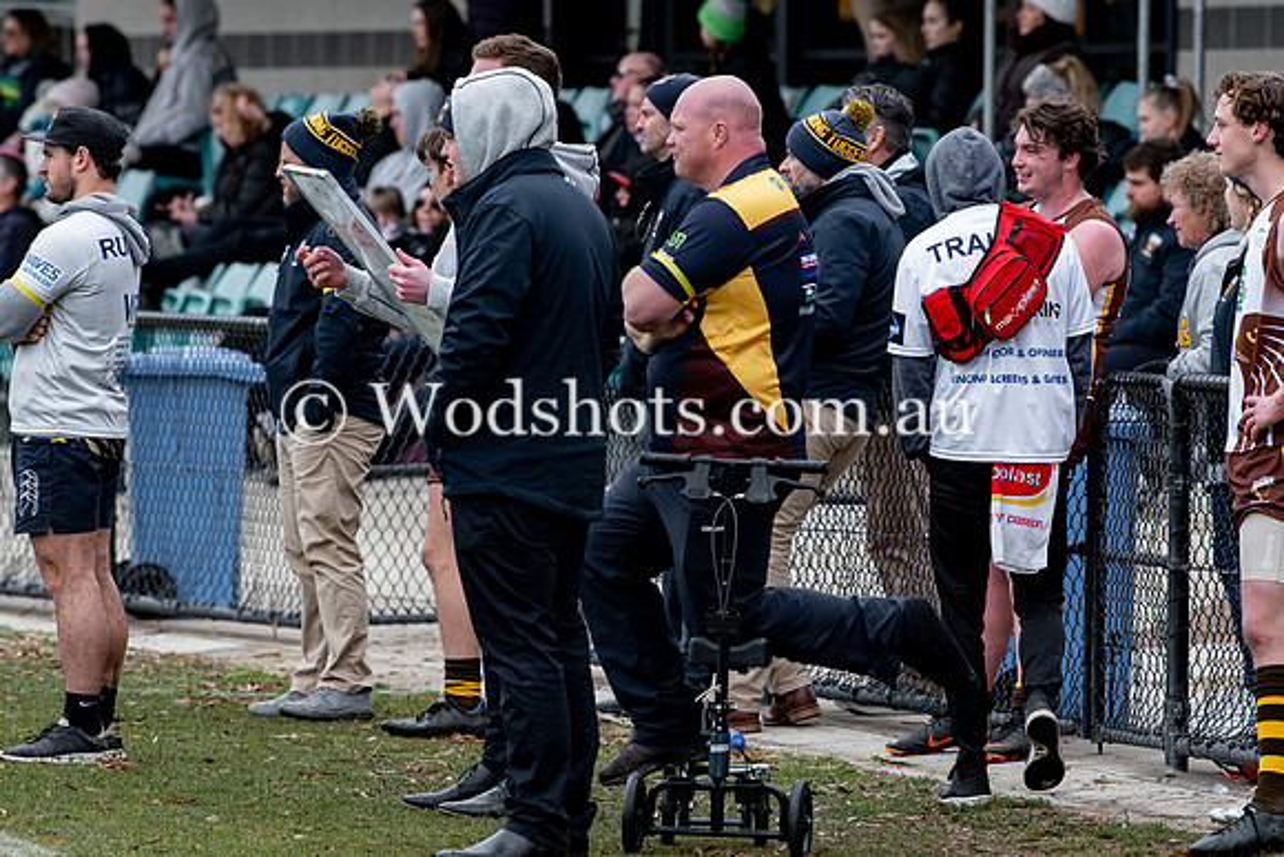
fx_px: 15479
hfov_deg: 4.7
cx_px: 677
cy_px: 433
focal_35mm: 434
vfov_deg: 3.2
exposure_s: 1/800
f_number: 4
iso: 450
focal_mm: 200
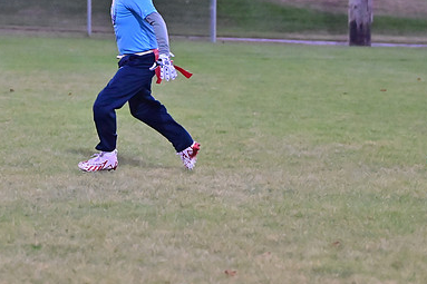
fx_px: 3237
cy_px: 102
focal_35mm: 273
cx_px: 142
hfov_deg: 7.5
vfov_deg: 5.0
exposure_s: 1/500
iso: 6400
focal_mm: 120
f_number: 4
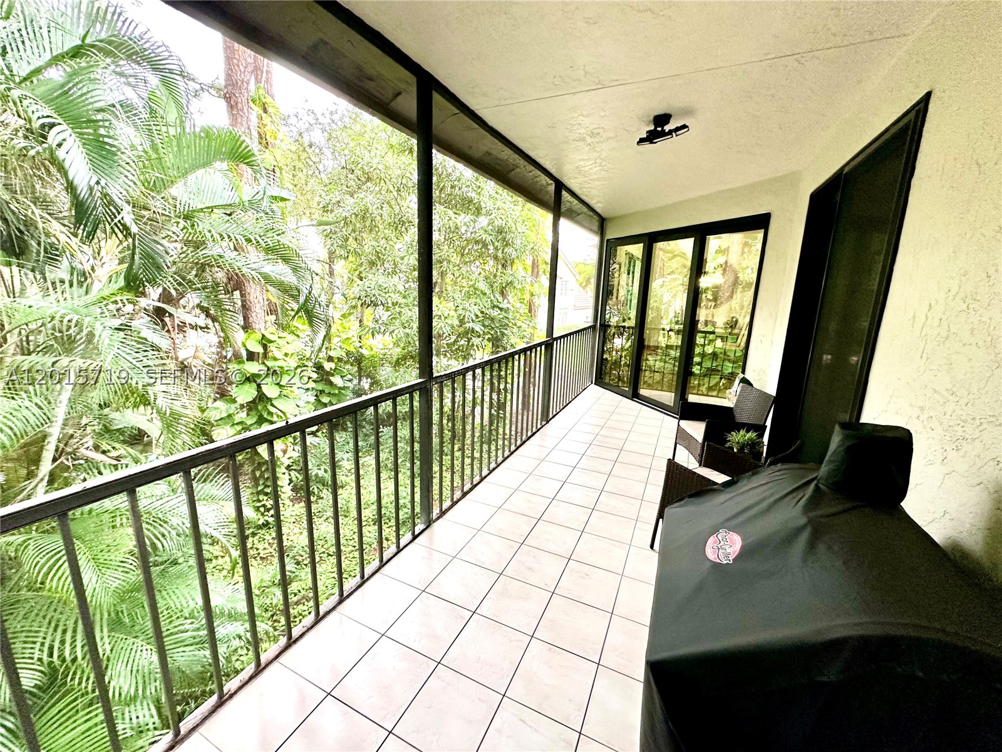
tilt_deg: -11.9
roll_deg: -2.4
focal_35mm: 14
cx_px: 501
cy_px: 376
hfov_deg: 102.1
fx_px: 405
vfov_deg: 85.7
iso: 200
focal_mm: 2.22
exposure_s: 1/99
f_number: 2.2
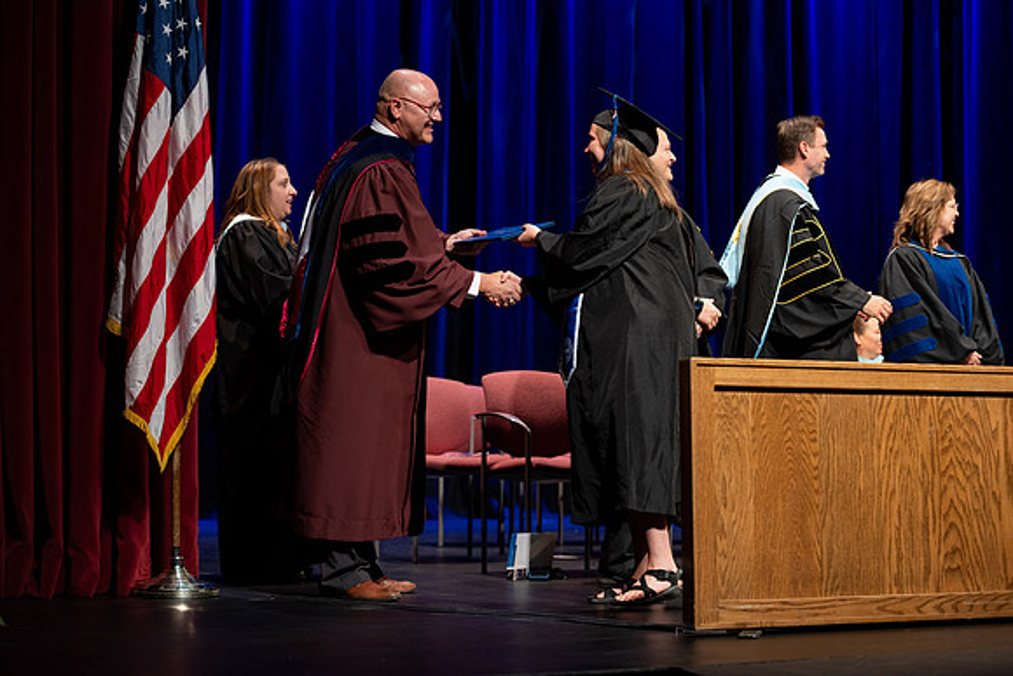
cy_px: 338
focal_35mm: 70
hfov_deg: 28.8
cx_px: 506
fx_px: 1970
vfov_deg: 19.5
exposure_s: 1/250
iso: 640
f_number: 2.8
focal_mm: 70
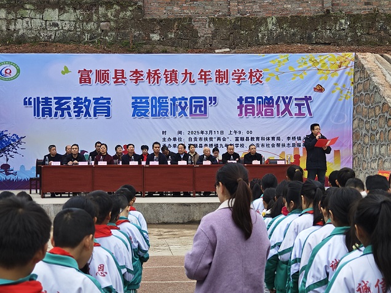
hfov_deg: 26.0
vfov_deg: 19.6
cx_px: 196
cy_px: 146
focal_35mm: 75
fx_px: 847
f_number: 2
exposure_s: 1/150
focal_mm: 7.06
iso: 50
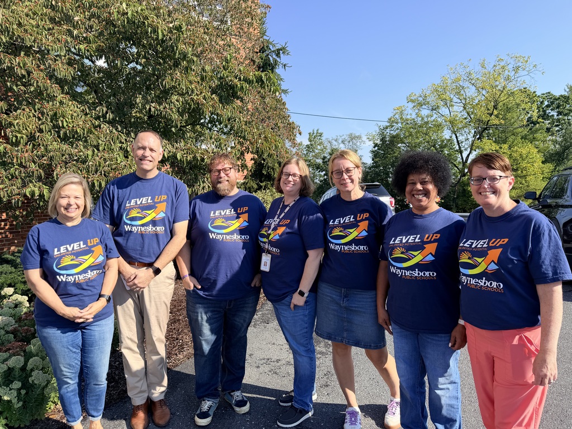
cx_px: 286
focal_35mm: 24
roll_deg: +0.6
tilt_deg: -3.8
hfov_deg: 71.6
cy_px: 214
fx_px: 397
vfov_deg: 56.8
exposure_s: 1/2611
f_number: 1.78
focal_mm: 6.76
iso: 80
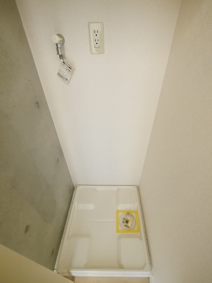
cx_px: 111
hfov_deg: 81.7
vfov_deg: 98.1
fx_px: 123
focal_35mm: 15
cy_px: 135
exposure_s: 1/20
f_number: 4
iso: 3200
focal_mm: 7
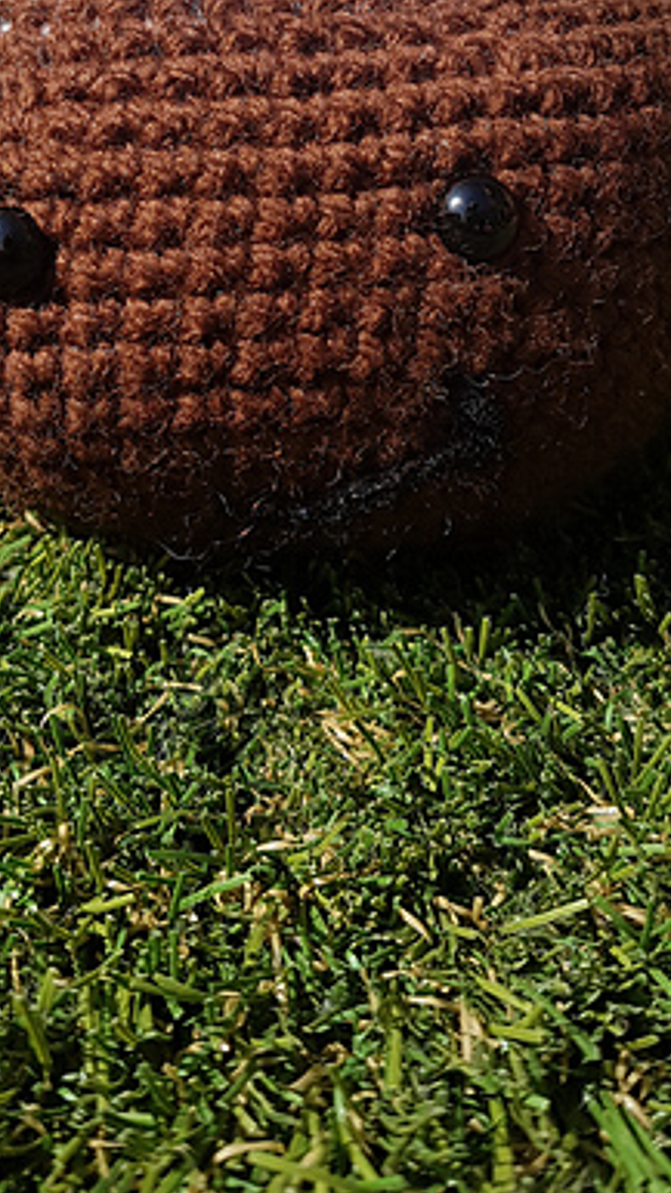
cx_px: 297
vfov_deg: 41.7
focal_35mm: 47
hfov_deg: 25.4
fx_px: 1487
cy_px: 232
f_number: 1.7
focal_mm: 4.2
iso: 50
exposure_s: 1/2240
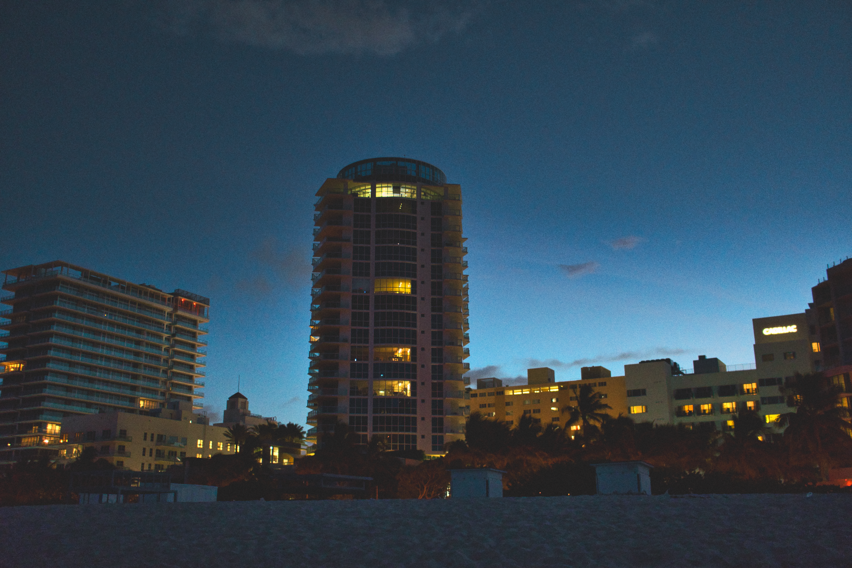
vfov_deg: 36.9
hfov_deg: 53.1
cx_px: 426
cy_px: 284
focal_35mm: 36
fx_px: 852
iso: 1600
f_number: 1.8
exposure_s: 1/60
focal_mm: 24
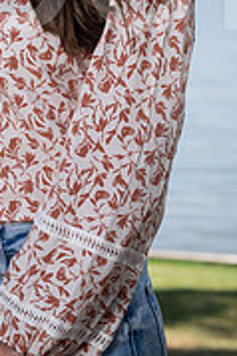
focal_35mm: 214
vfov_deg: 9.5
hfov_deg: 6.4
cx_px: 0
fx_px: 2117
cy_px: -48
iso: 100
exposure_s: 1/160
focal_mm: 85
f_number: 6.3
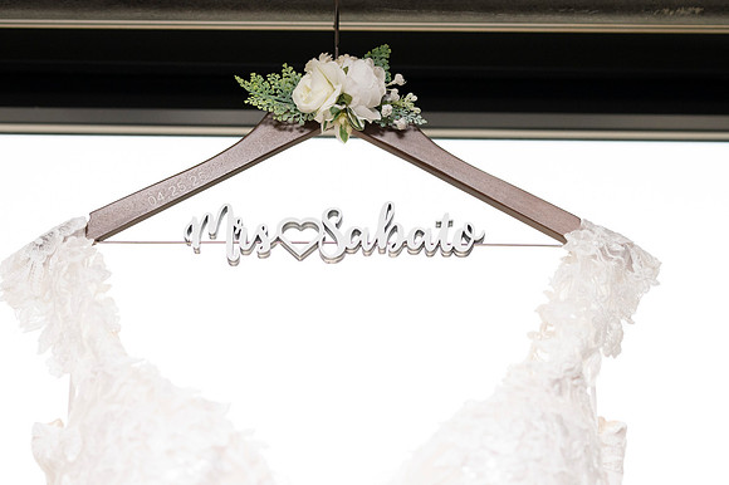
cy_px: 242
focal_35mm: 85
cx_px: 364
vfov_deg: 16.1
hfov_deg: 23.9
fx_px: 1720
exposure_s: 1/8000
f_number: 4
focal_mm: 85
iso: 4000
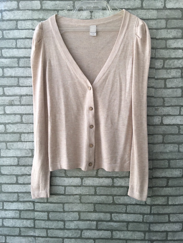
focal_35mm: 29
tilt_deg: -3.2
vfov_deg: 61.7
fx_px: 204
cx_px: 92
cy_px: 122
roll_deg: -0.4
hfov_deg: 48.2
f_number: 2.2
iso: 25
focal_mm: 4.15
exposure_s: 1/315
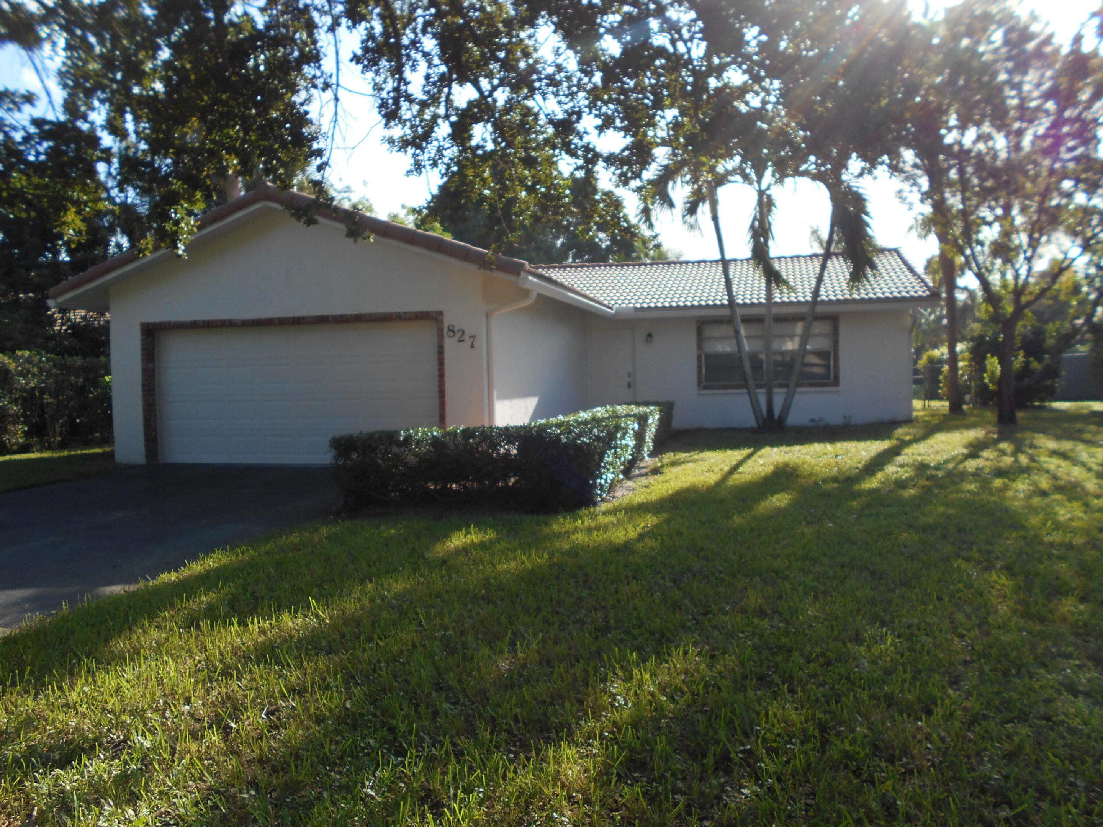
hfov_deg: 67.3
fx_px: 828
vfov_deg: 53.1
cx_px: 552
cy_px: 414
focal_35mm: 26
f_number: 3.2
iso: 80
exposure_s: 1/400
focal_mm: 4.6
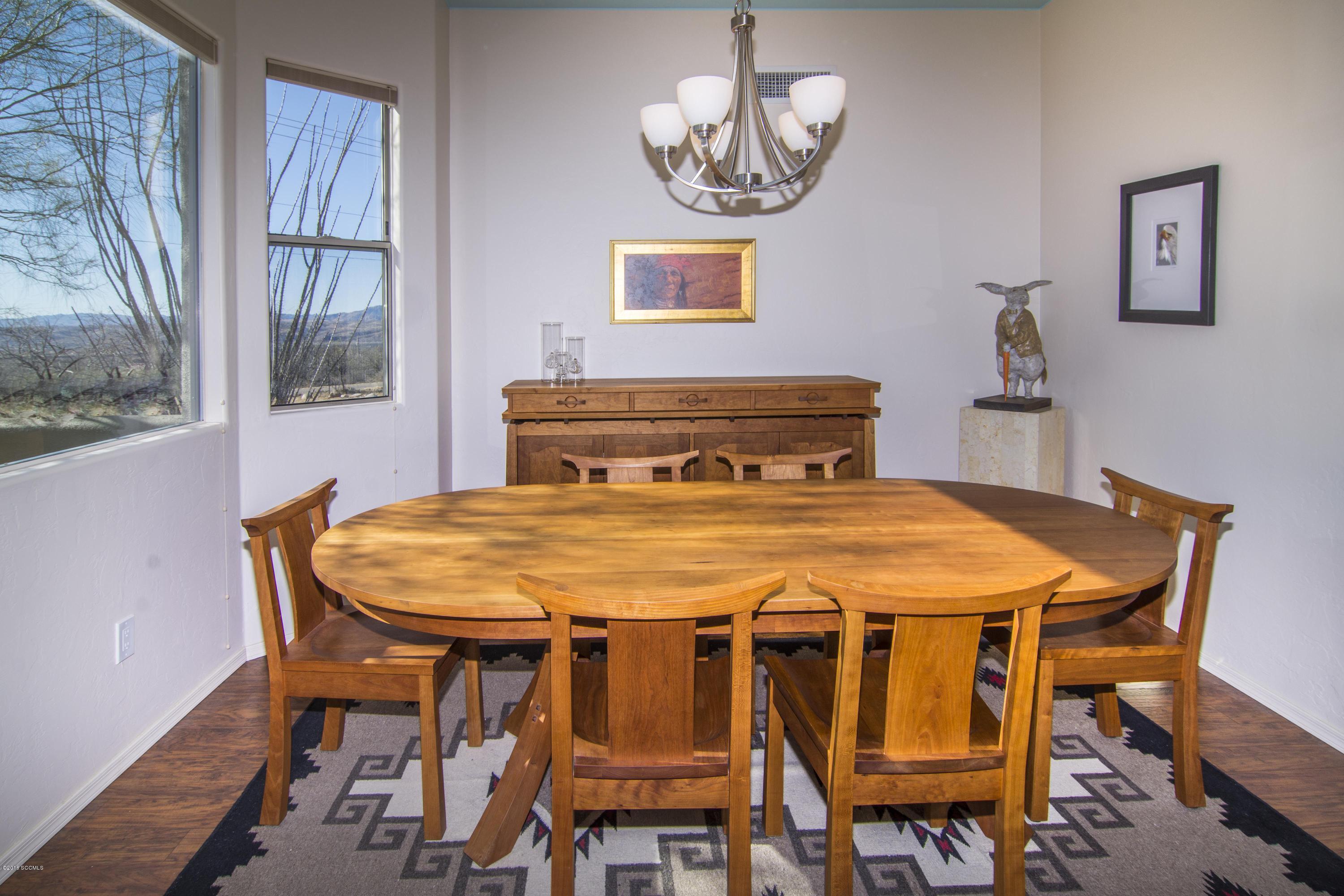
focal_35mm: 18
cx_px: 672
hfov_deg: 90.0
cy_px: 448
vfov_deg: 67.4
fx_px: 672
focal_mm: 12
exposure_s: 1/80
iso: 100
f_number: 8
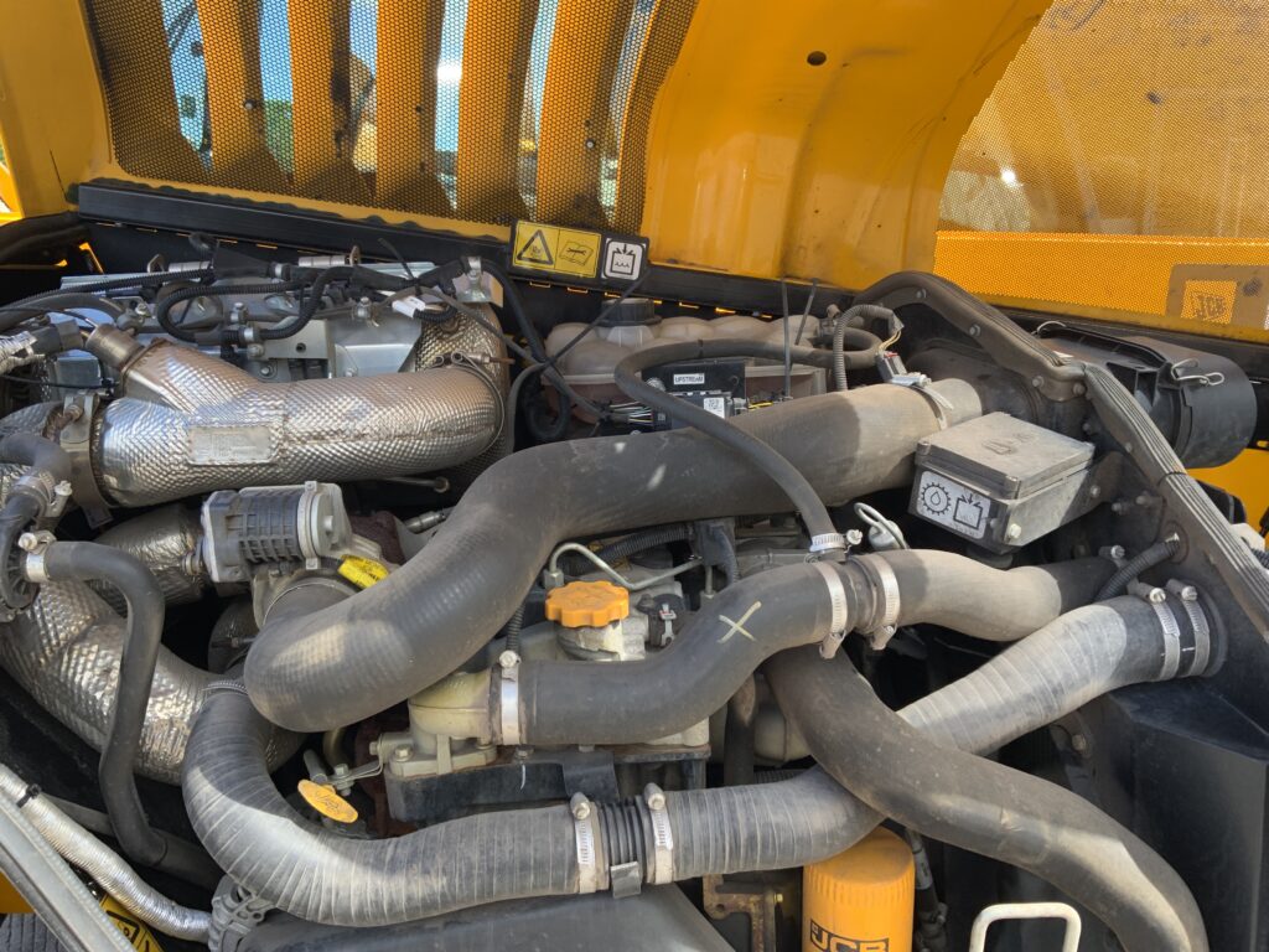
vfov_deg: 48.2
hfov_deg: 61.7
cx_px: 634
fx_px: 1063
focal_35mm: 29
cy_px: 476
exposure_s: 1/221
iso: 16
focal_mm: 3
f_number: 1.8
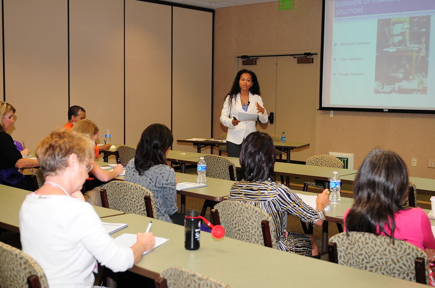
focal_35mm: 48
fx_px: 579
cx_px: 218
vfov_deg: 28.0
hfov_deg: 41.2
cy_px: 144
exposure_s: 1/125
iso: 320
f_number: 2.8
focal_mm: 32
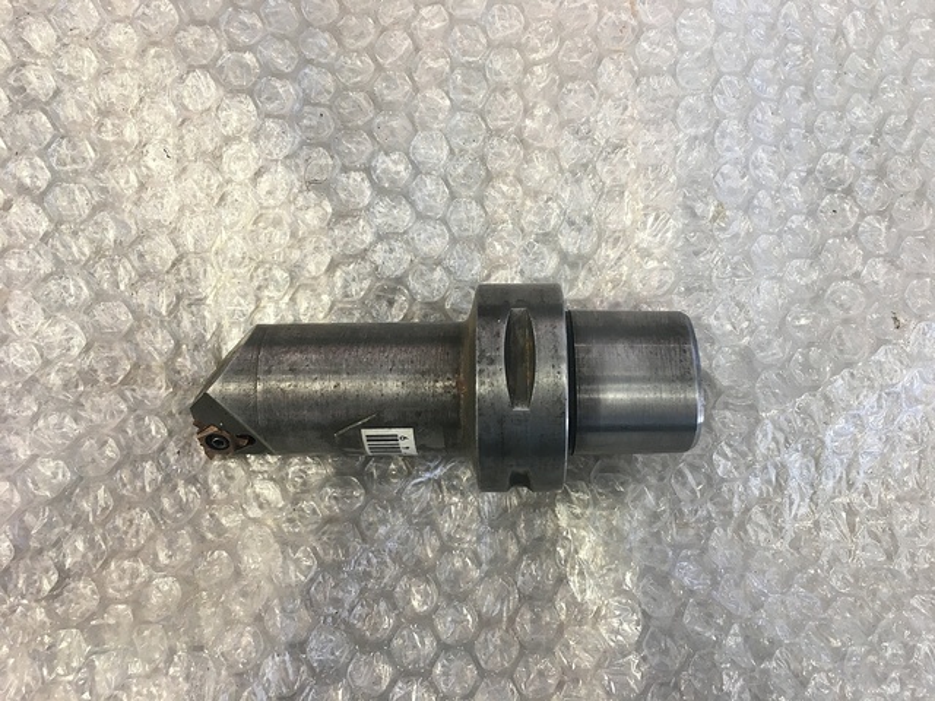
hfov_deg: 61.7
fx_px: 783
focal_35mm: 29
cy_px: 350
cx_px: 468
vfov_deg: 48.2
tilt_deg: -78.7
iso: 50
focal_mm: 4.15
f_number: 2.2
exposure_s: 1/30
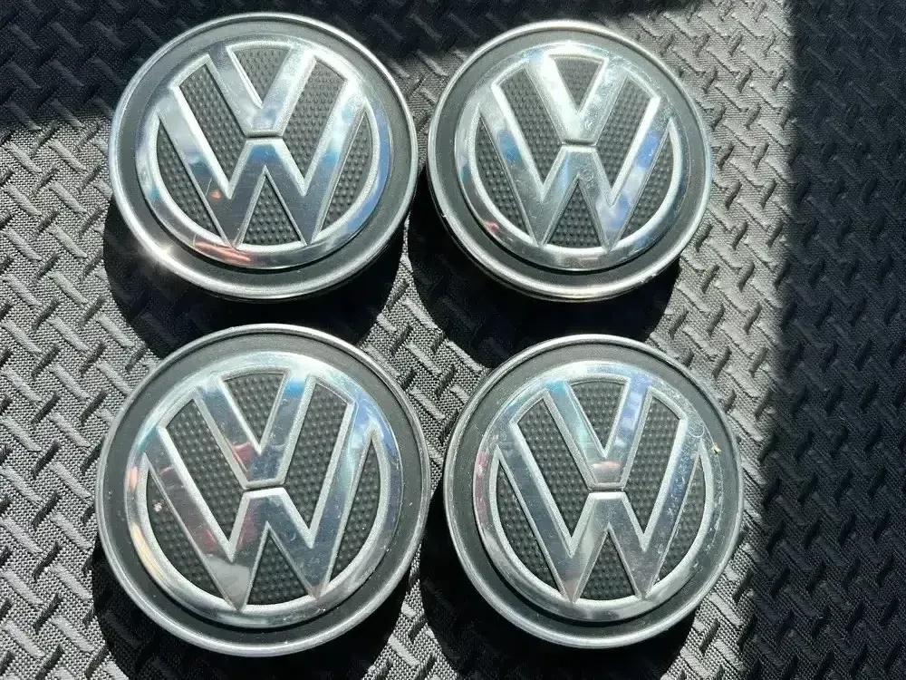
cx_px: 453
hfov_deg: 67.3
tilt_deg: -67.0
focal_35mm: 26
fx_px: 680
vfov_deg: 53.1
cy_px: 340
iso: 50
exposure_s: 1/1934
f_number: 1.5
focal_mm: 5.7
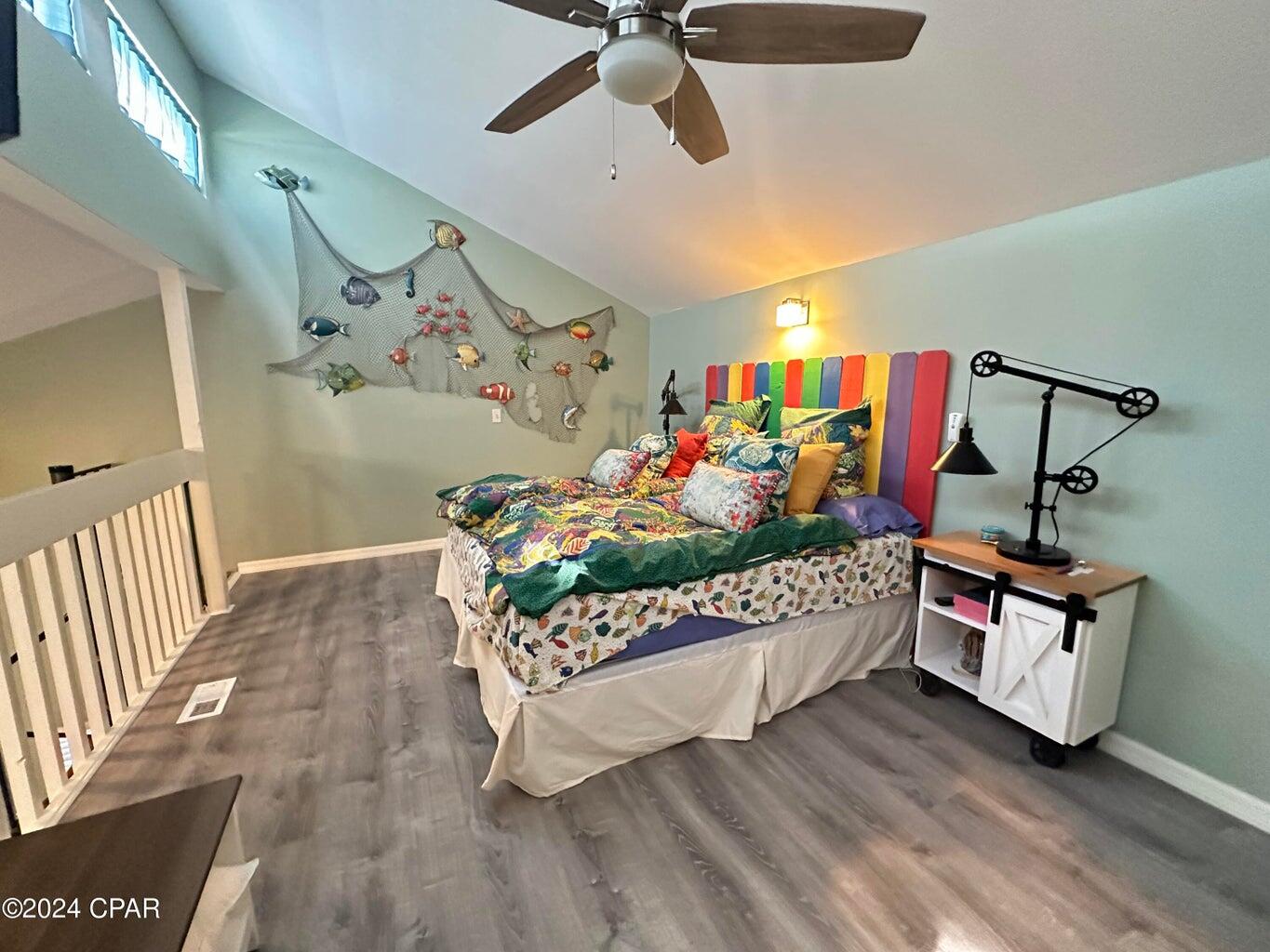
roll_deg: -0.4
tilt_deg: -9.4
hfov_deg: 102.1
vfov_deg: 85.7
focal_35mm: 14
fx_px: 514
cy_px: 476
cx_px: 635
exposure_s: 1/60
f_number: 2.2
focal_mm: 2.22
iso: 1000
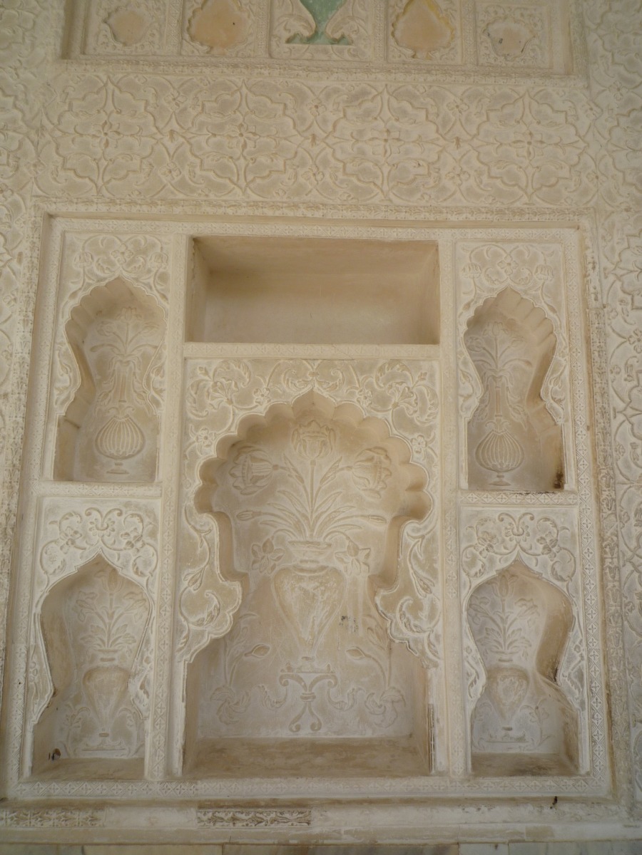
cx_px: 321
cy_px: 428
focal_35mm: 25
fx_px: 618
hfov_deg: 54.9
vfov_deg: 69.4
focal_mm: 4.4
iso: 100
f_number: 3.5
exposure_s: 1/500
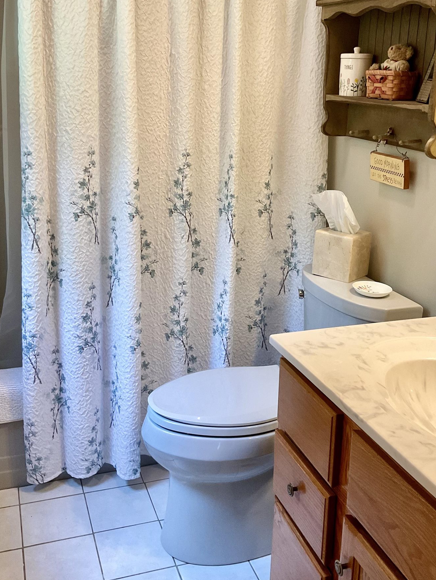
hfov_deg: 37.7
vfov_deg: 48.6
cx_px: 231
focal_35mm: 38
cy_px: 223
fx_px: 638
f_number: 1.8
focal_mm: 3
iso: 80
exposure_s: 1/60
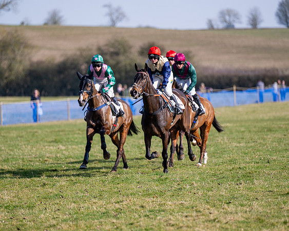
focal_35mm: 264
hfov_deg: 7.3
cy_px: 124
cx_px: 151
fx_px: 2254
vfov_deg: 5.9
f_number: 2.8
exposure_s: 1/1600
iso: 100
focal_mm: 185
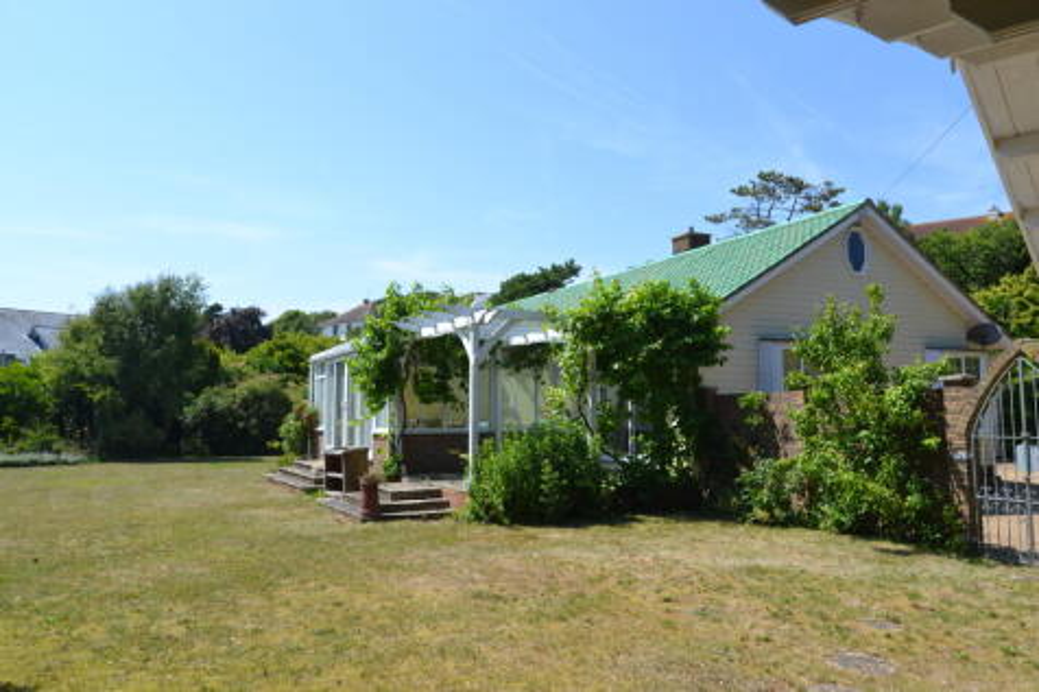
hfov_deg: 70.5
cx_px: 520
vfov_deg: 50.4
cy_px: 346
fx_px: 736
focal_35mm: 26
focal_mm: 17
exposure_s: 1/250
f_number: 8
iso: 100
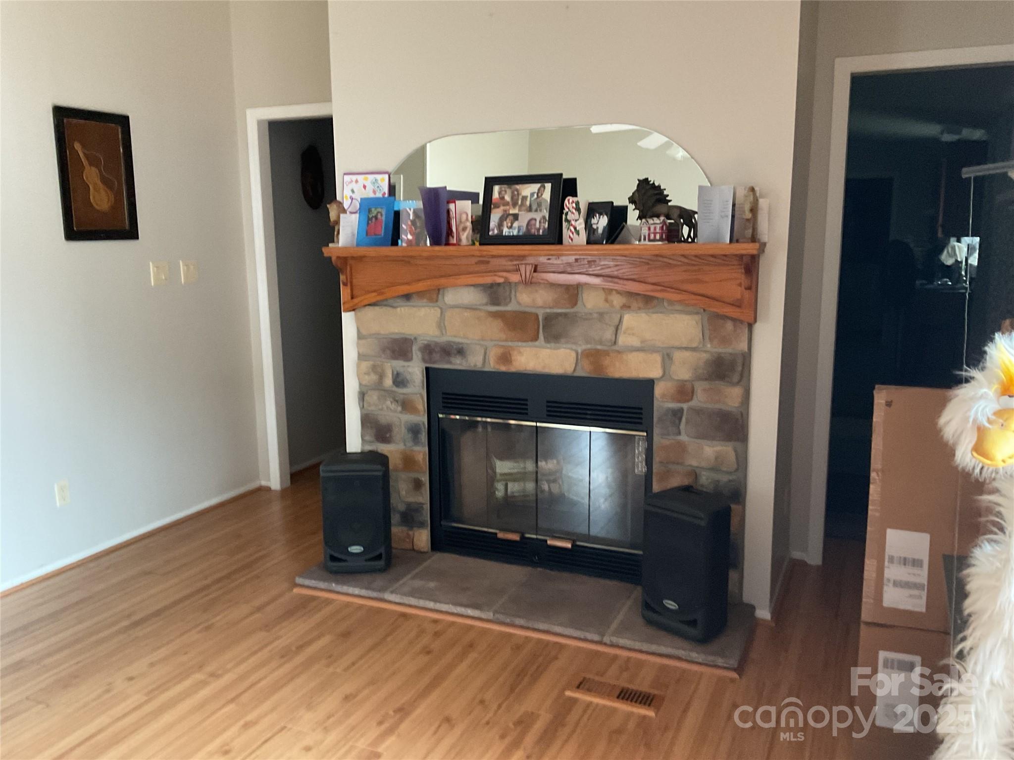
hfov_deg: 61.7
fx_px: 849
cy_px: 380
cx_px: 507
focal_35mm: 29
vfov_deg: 48.2
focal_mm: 3
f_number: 1.8
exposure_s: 1/40
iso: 320
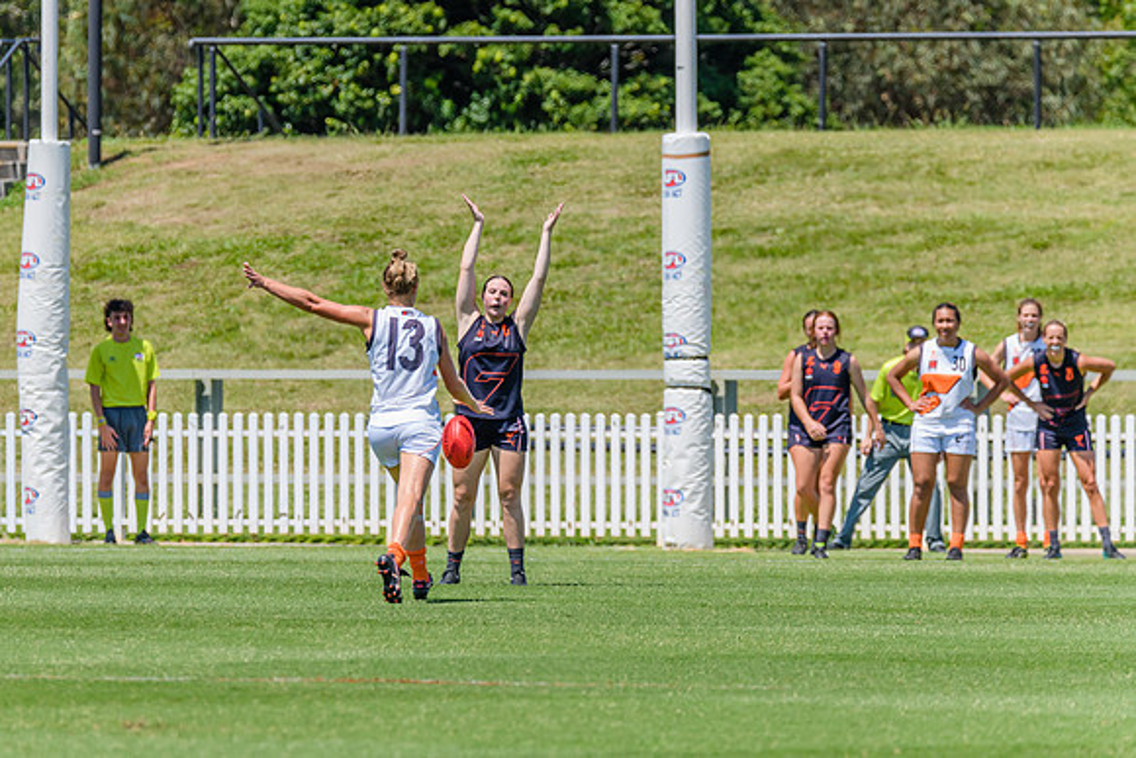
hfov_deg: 4.0
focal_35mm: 510
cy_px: 298
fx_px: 16082
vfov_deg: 2.7
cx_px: 479
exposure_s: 1/2000
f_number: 9
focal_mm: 420
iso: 800
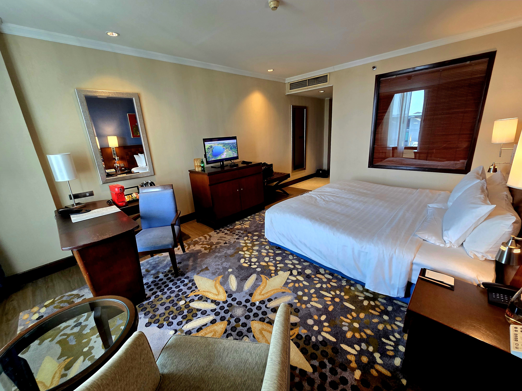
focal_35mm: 13
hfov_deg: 106.2
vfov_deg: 89.9
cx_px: 261
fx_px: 196
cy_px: 196
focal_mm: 2.2
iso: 160
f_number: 2.2
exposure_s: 1/50.3
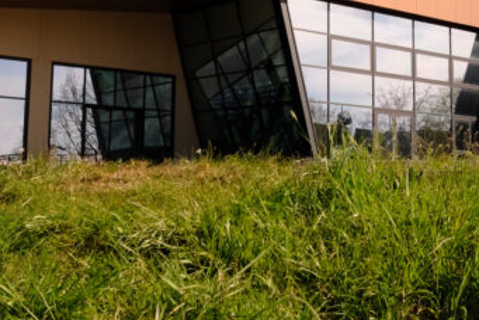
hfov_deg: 27.8
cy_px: 45
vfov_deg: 18.7
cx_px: 336
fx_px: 959
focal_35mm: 72
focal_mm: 21.4
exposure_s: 1/2000
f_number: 10
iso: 1600
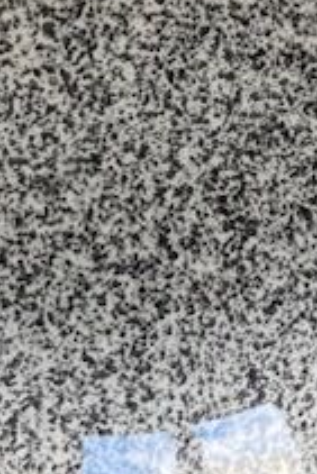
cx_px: 227
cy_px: -144
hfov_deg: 8.4
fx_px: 2162
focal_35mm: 164
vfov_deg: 12.1
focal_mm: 4.25
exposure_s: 1/121
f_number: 1.8
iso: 100
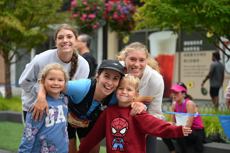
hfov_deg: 28.8
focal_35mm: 70
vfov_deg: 19.5
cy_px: 76
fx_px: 447
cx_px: 115
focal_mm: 70
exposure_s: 1/1600
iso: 640
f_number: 2.8
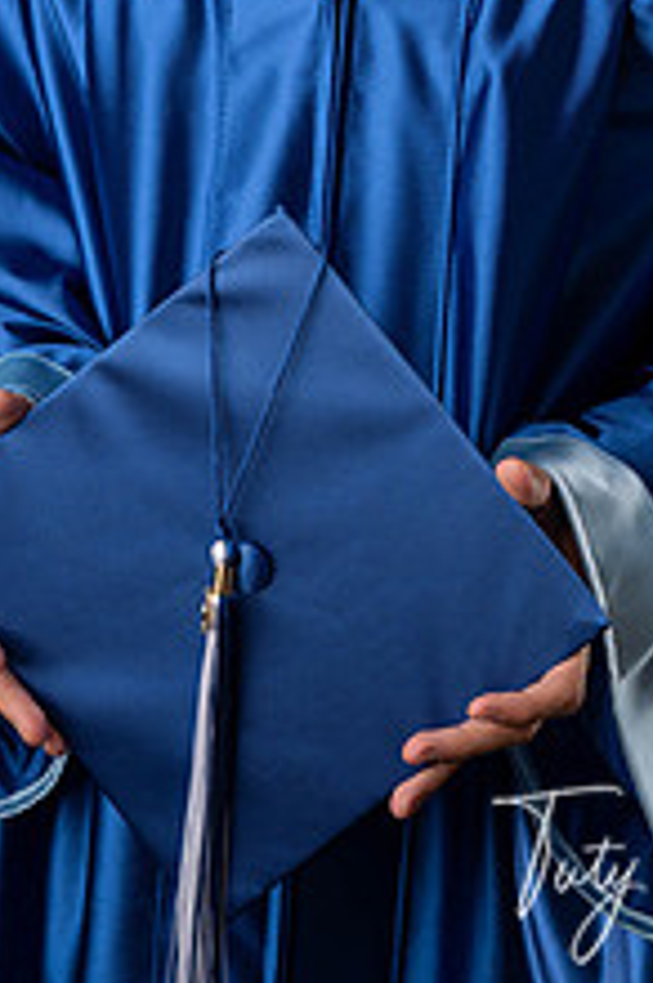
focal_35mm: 125
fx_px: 3412
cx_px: 304
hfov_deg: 10.9
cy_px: 9
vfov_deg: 16.1
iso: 200
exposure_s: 1/100
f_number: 5.6
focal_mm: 61
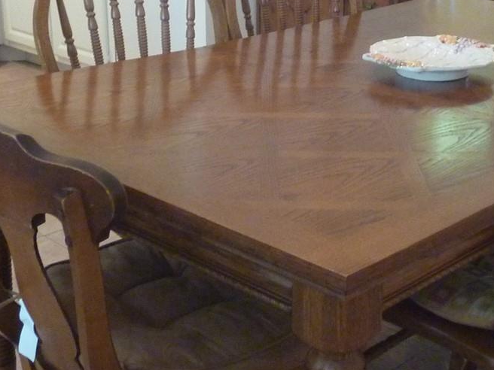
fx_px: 871
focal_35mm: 61
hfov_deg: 31.4
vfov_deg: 24.0
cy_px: 138
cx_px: 335
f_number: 3.3
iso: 400
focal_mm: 4.1
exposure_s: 1/13
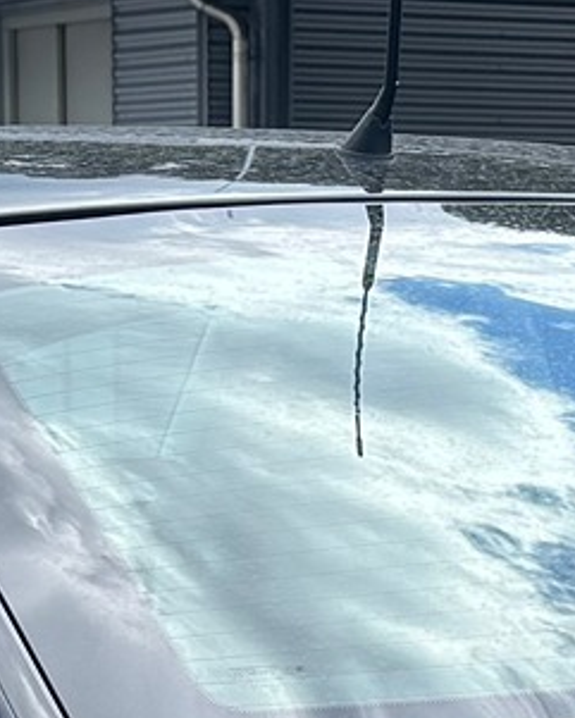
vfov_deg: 11.8
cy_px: 1040
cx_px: 329
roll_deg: -0.2
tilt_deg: -14.0
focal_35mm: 157
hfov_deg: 9.8
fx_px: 3338
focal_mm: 6.76
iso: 80
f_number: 1.78
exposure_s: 1/1311
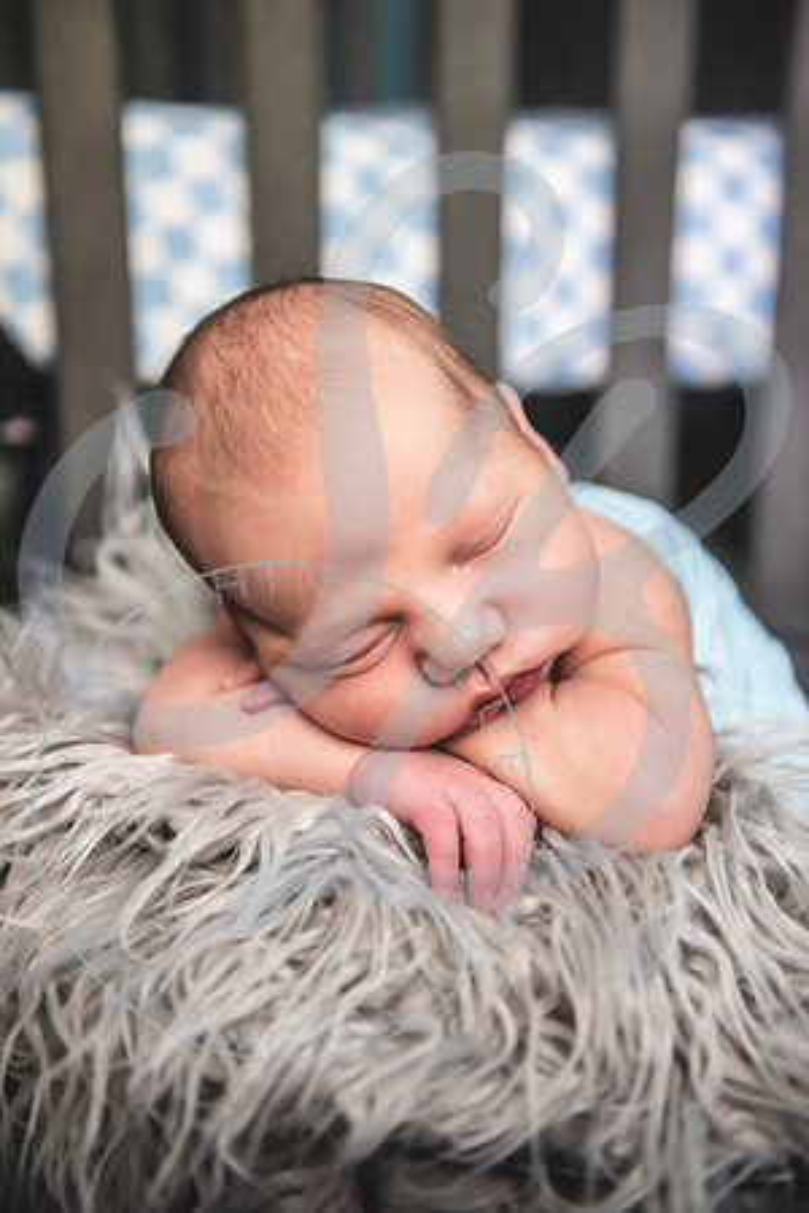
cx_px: 404
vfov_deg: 41.1
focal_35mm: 48
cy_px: 606
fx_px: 1618
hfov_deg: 28.1
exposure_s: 1/100
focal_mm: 48
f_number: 2.8
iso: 1600
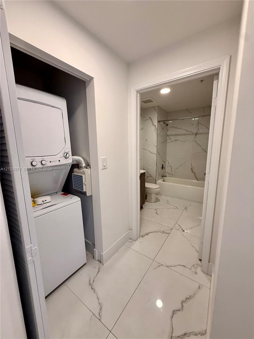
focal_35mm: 14
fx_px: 137
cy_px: 170
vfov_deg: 102.1
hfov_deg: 85.7
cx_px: 127
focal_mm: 2.22
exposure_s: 1/120
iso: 160
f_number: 2.2
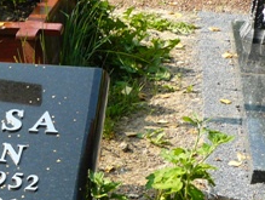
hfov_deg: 17.1
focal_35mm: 105
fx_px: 805
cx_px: -117
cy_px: 269
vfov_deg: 13.6
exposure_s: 1/250
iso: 100
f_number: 4.5
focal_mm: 6
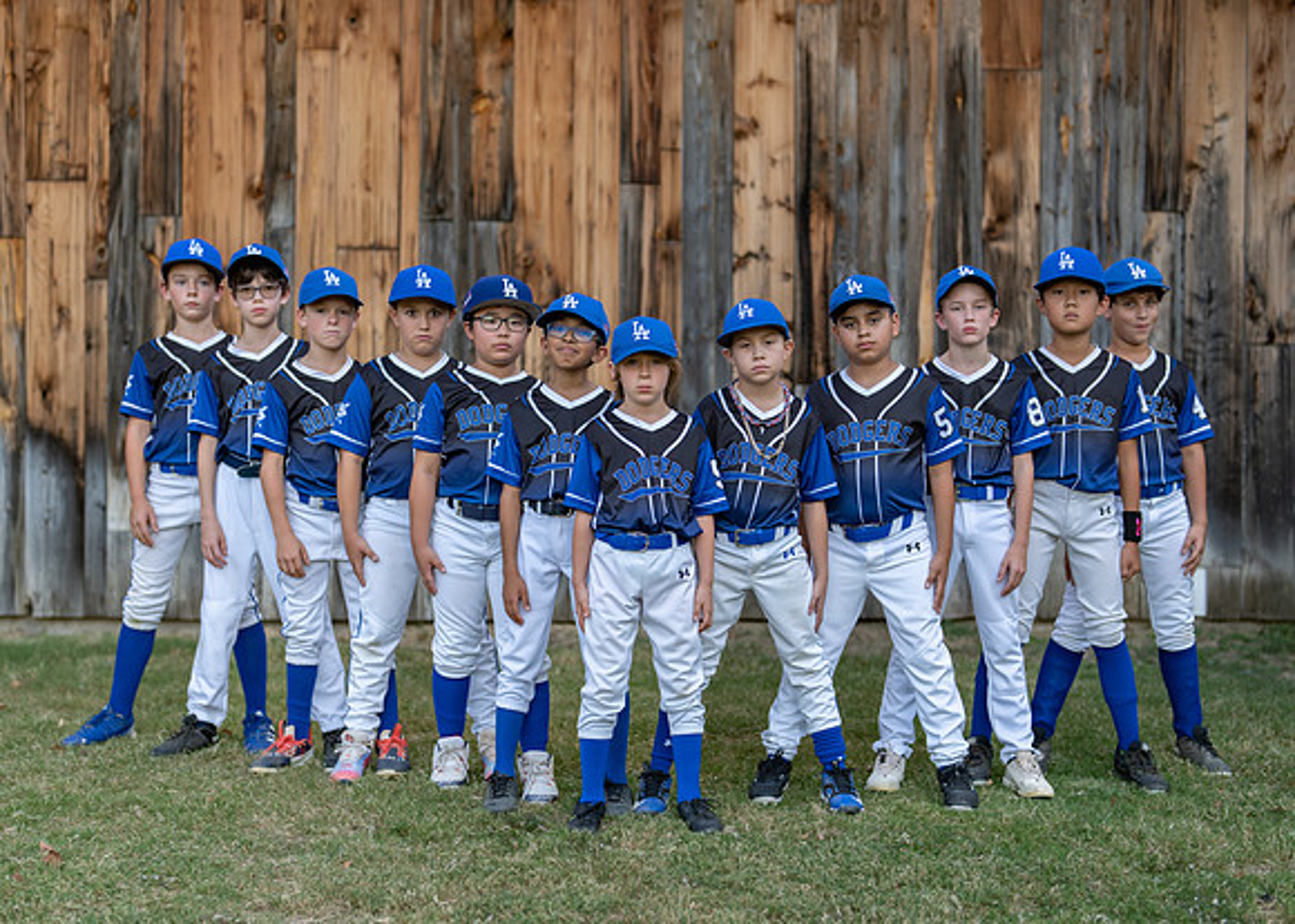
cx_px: 644
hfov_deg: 32.5
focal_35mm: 60
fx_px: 2224
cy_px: 518
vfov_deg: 23.5
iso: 100
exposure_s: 1/640
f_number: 1.6
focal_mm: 50
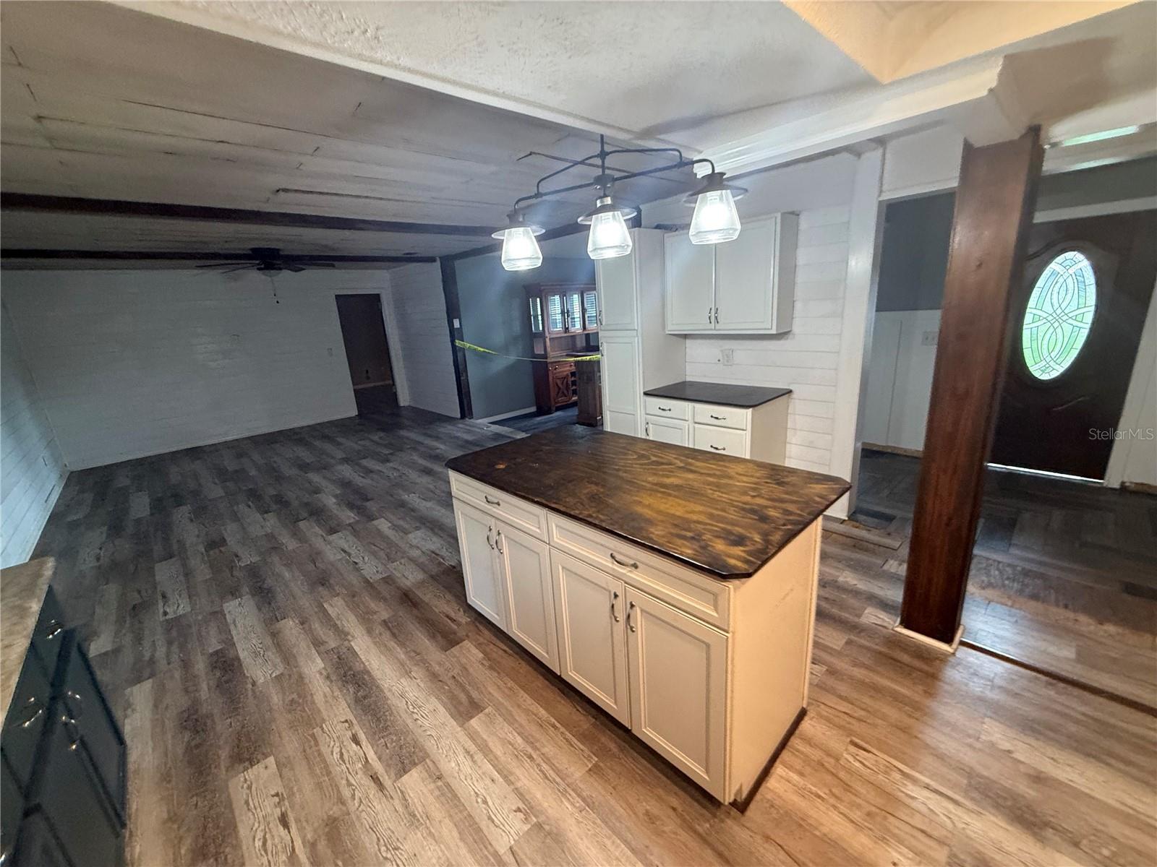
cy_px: 434
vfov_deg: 85.7
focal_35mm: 14
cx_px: 578
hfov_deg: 102.1
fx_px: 468
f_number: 2.2
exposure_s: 1/60
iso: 320
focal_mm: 2.22
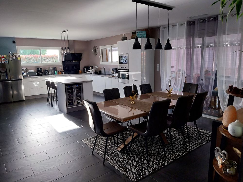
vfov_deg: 53.1
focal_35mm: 26
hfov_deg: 67.3
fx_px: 183
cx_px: 122
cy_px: 91
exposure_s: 1/50
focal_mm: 4
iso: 80
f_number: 1.8
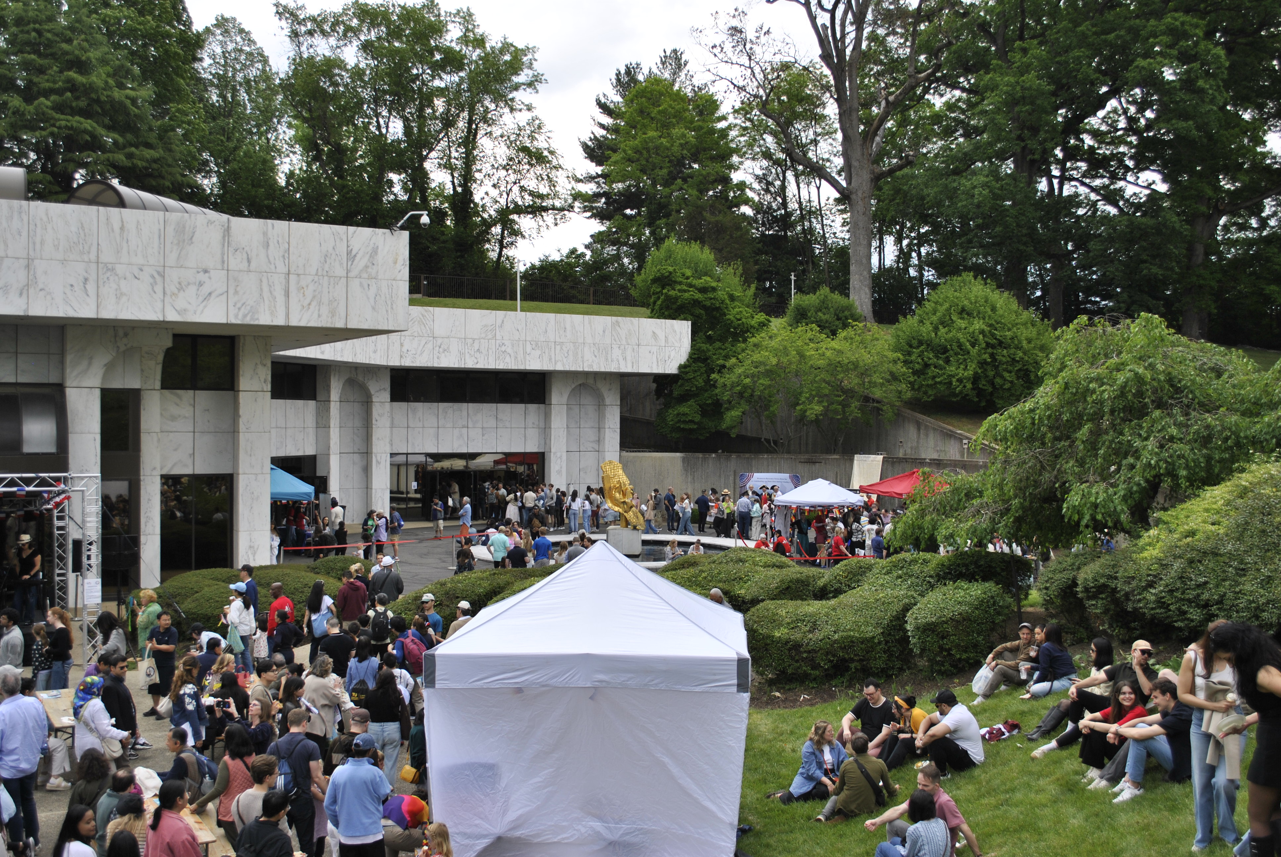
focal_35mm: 36
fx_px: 1283
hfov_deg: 53.1
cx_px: 640
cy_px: 428
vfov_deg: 37.0
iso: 100
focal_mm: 24
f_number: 5
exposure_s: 1/200
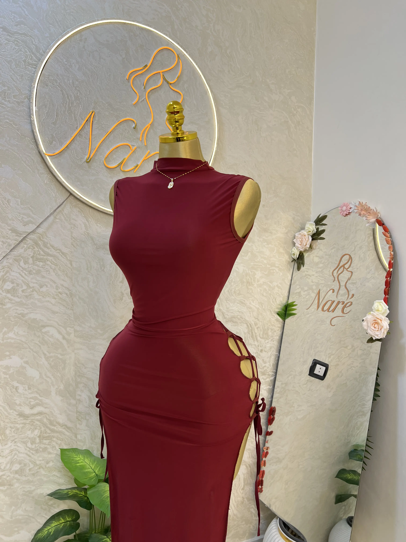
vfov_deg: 67.3
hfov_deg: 53.1
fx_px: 407
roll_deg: -0.8
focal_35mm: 26
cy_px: 271
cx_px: 203
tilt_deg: -4.5
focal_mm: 5.7
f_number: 1.5
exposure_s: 1/147
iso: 32
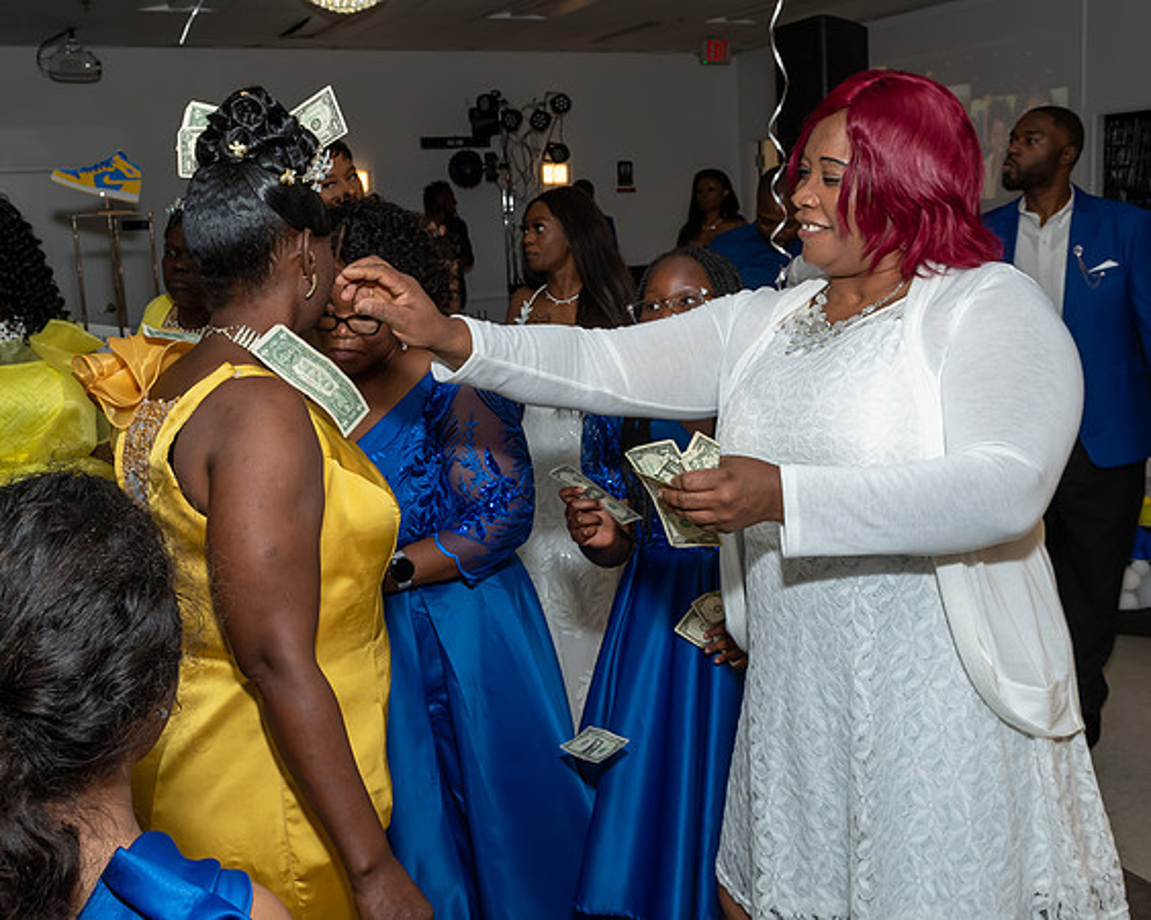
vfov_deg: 39.3
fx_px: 1285
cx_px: 581
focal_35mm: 38
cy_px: 417
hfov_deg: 48.2
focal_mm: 17
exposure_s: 1/250
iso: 500
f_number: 6.3
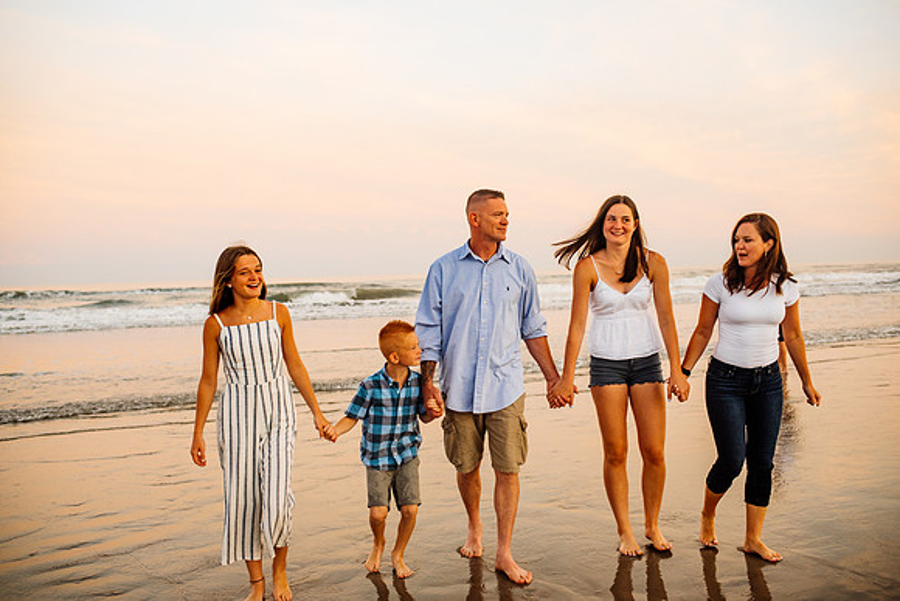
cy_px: 300
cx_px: 450
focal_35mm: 35
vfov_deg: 37.9
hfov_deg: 54.4
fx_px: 875
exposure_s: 1/320
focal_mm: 35
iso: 320
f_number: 2.8
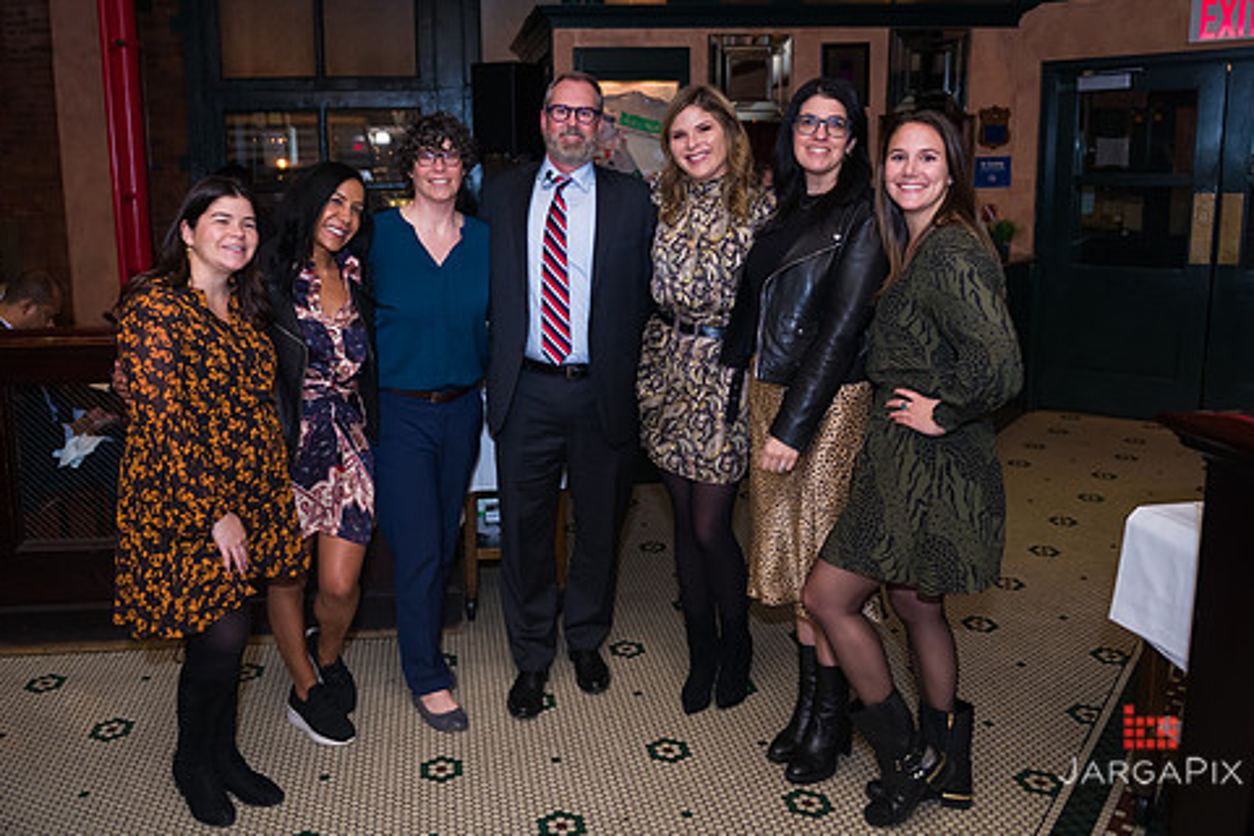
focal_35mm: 29
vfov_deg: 44.7
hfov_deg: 63.5
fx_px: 1010
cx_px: 551
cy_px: 336
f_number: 3.2
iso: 1000
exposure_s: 1/125
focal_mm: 24
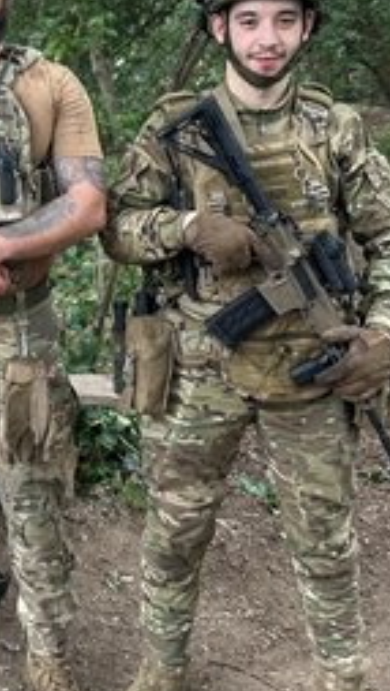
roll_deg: +0.0
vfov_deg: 37.0
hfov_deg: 20.7
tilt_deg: -7.5
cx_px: -60
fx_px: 1007
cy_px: 184
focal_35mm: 55
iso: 250
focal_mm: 6.86
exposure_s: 1/87
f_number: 1.78
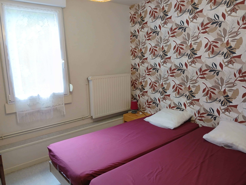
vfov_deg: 53.1
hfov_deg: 67.3
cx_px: 123
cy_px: 92
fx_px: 185
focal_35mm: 26
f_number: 1.8
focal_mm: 3.98
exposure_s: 1/33.3
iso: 250
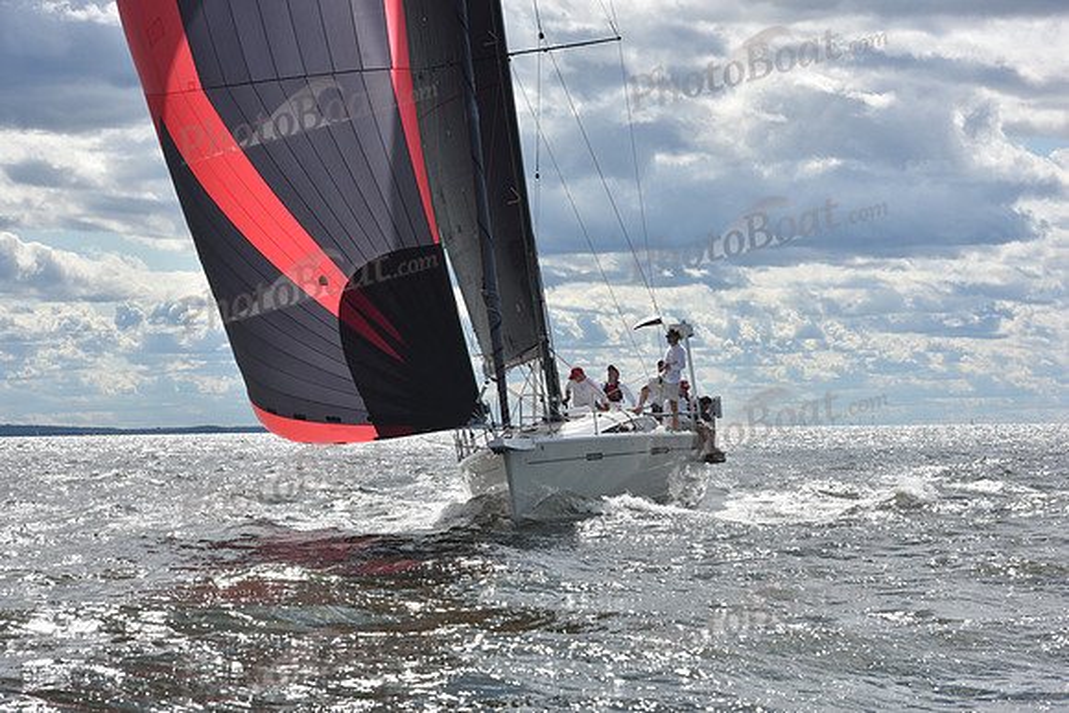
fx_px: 3326
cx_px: 534
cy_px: 356
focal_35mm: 112
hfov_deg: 18.3
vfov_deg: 12.2
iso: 250
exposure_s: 1/1000
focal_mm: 112
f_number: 10
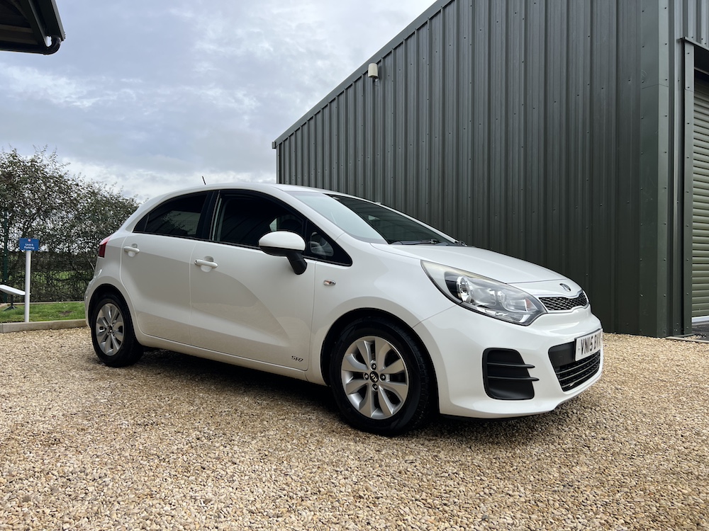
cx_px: 354
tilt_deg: -1.2
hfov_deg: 67.3
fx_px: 533
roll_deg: +0.5
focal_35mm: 26
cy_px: 266
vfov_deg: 53.1
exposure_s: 1/1698
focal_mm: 5.7
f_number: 1.5
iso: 50
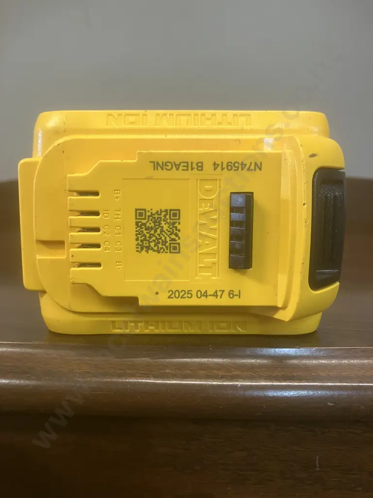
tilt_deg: -6.3
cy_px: 249
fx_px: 402
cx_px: 186
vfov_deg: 63.4
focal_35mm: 28
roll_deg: +0.3
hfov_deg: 49.7
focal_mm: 3.99
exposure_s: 1/50
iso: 200
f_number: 1.8
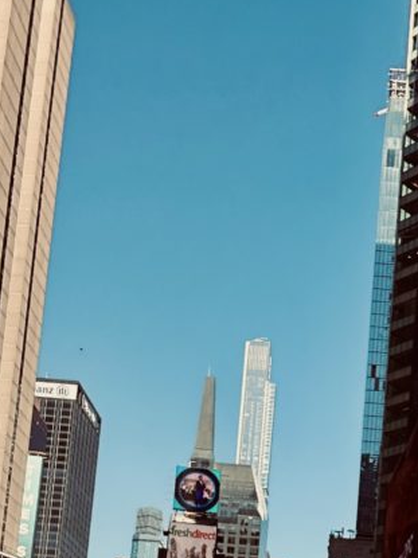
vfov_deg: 24.2
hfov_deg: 19.5
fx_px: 1192
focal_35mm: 74
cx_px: 379
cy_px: 649
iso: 25
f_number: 1.9
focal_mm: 2.69
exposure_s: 1/1739
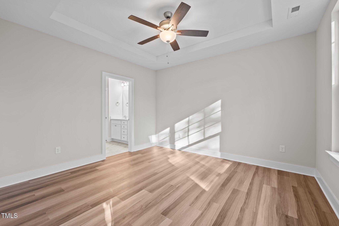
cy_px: 113
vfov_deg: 81.2
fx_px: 132
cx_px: 170
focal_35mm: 14
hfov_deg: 104.3
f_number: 7.1
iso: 200
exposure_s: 1/4
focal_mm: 14
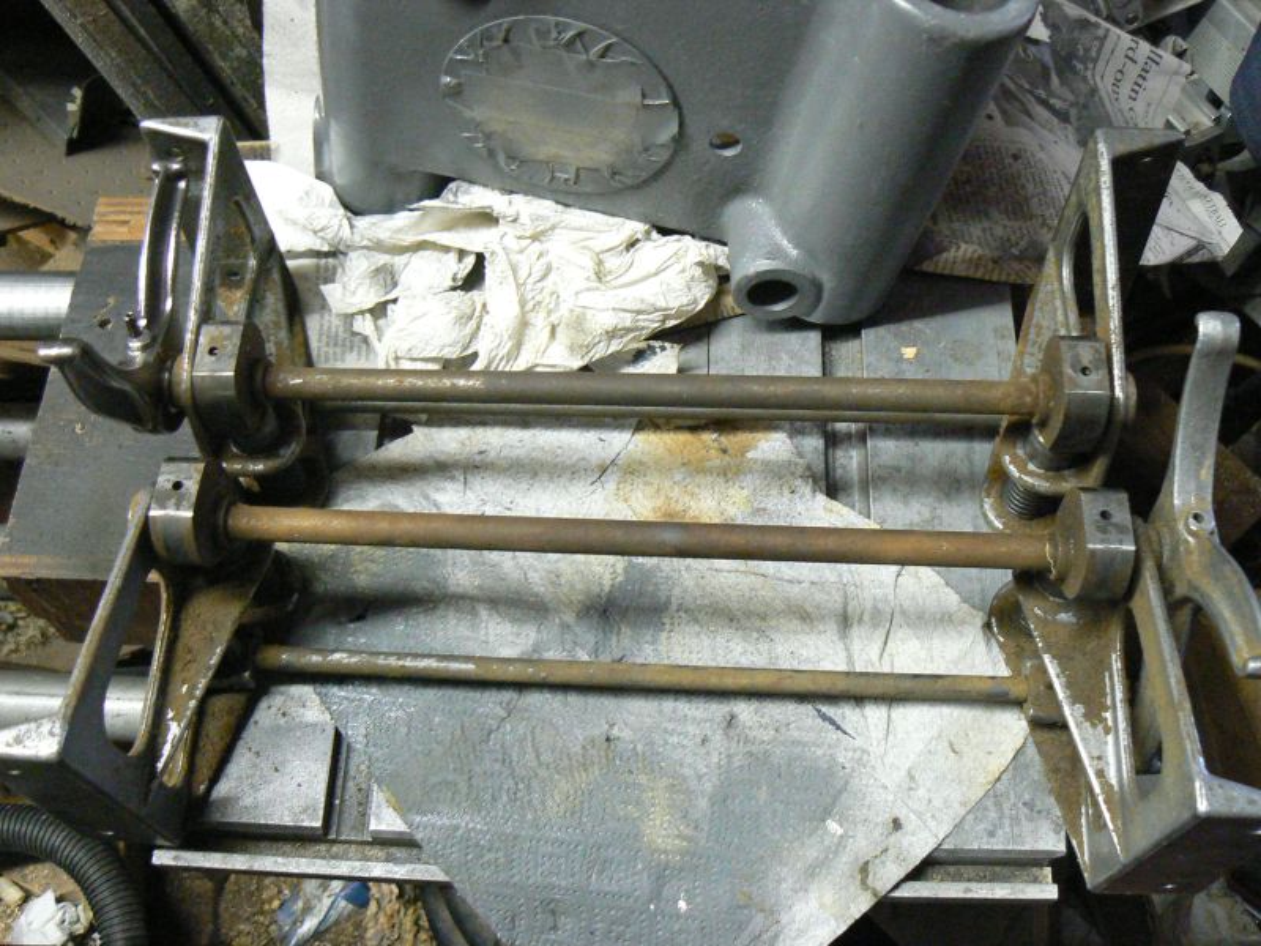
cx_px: 630
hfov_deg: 51.4
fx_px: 1311
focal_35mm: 36
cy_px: 473
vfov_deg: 39.7
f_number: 2.8
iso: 400
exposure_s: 1/13
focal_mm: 6
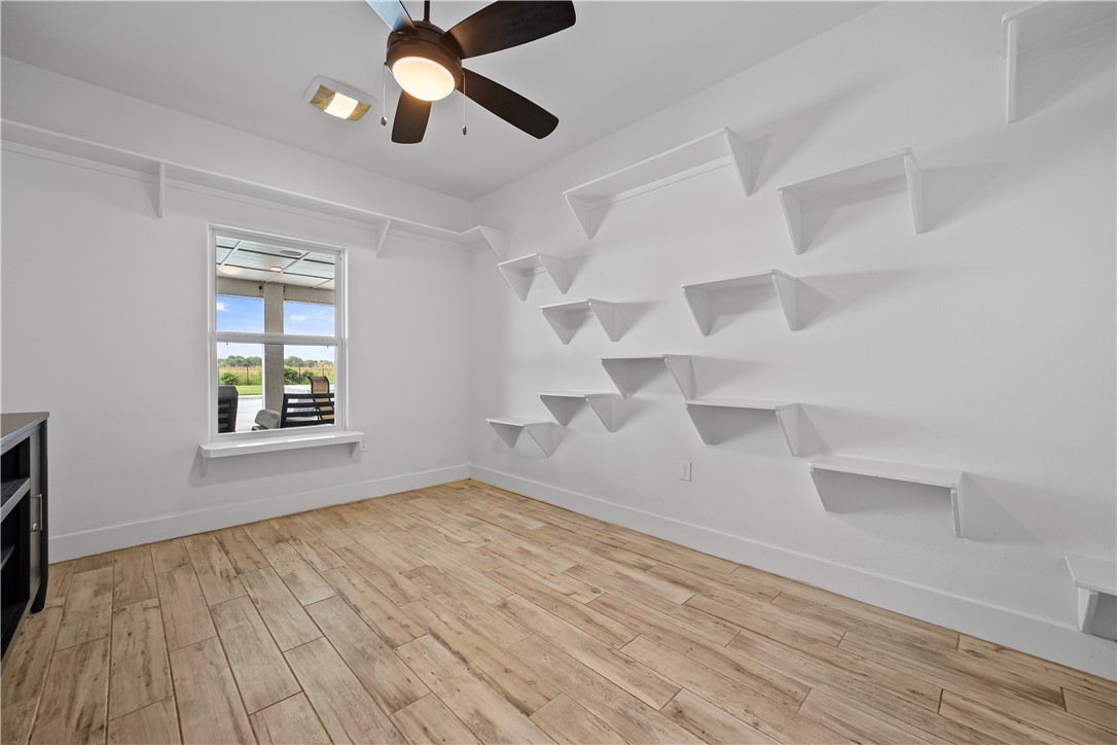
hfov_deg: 108.3
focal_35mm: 13
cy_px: 372
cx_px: 558
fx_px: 403
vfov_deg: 85.4
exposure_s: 1/30
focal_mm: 9
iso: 1600
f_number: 3.5
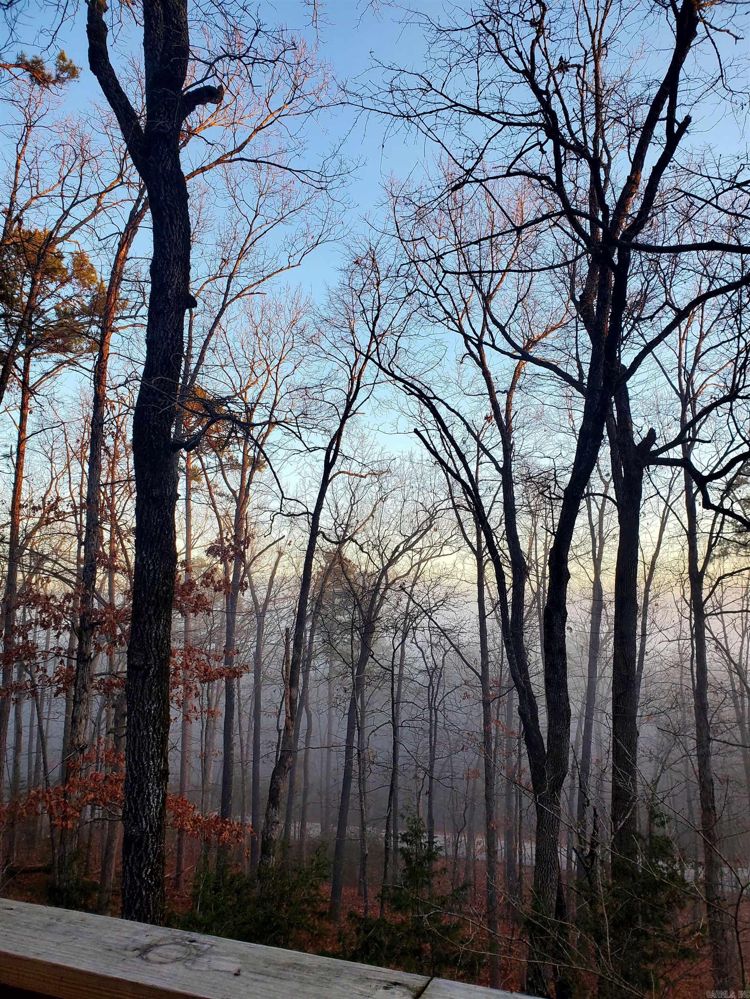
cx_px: 375
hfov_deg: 53.1
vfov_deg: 67.3
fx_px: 751
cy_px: 500
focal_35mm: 26
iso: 50
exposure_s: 1/123
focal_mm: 4.3
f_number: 2.4
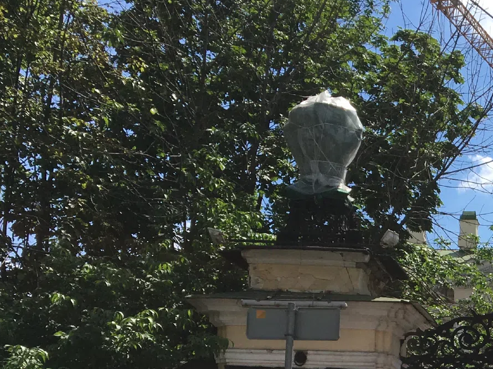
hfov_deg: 23.3
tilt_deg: +5.3
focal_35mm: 78
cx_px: 558
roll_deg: -1.2
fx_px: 1111
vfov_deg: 17.9
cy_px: 453
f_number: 2.2
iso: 25
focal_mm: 4.15
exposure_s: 1/1923
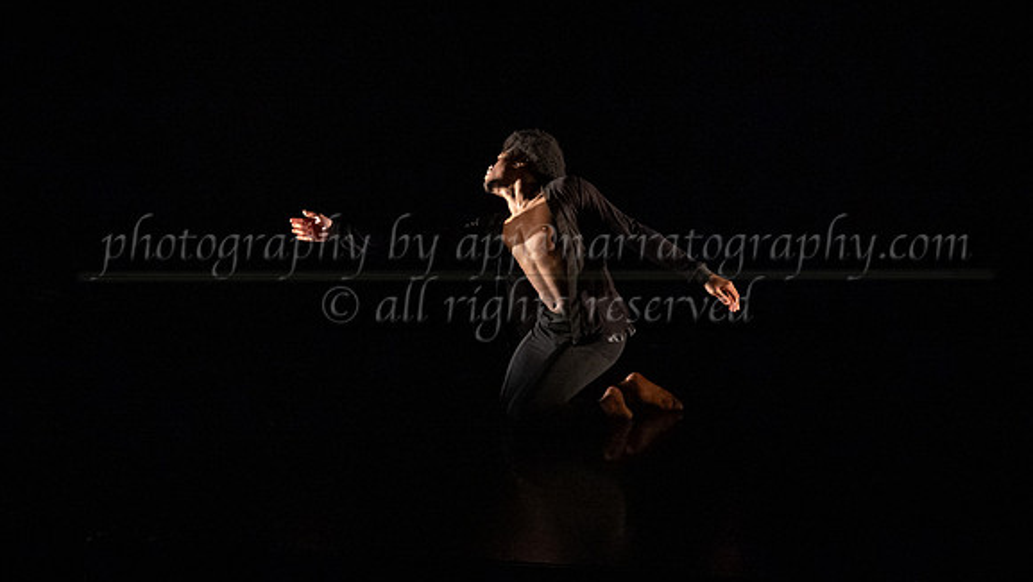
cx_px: 521
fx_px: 3425
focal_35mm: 125
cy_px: 173
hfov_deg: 17.2
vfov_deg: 9.7
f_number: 3.2
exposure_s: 1/500
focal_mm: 85
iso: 5000
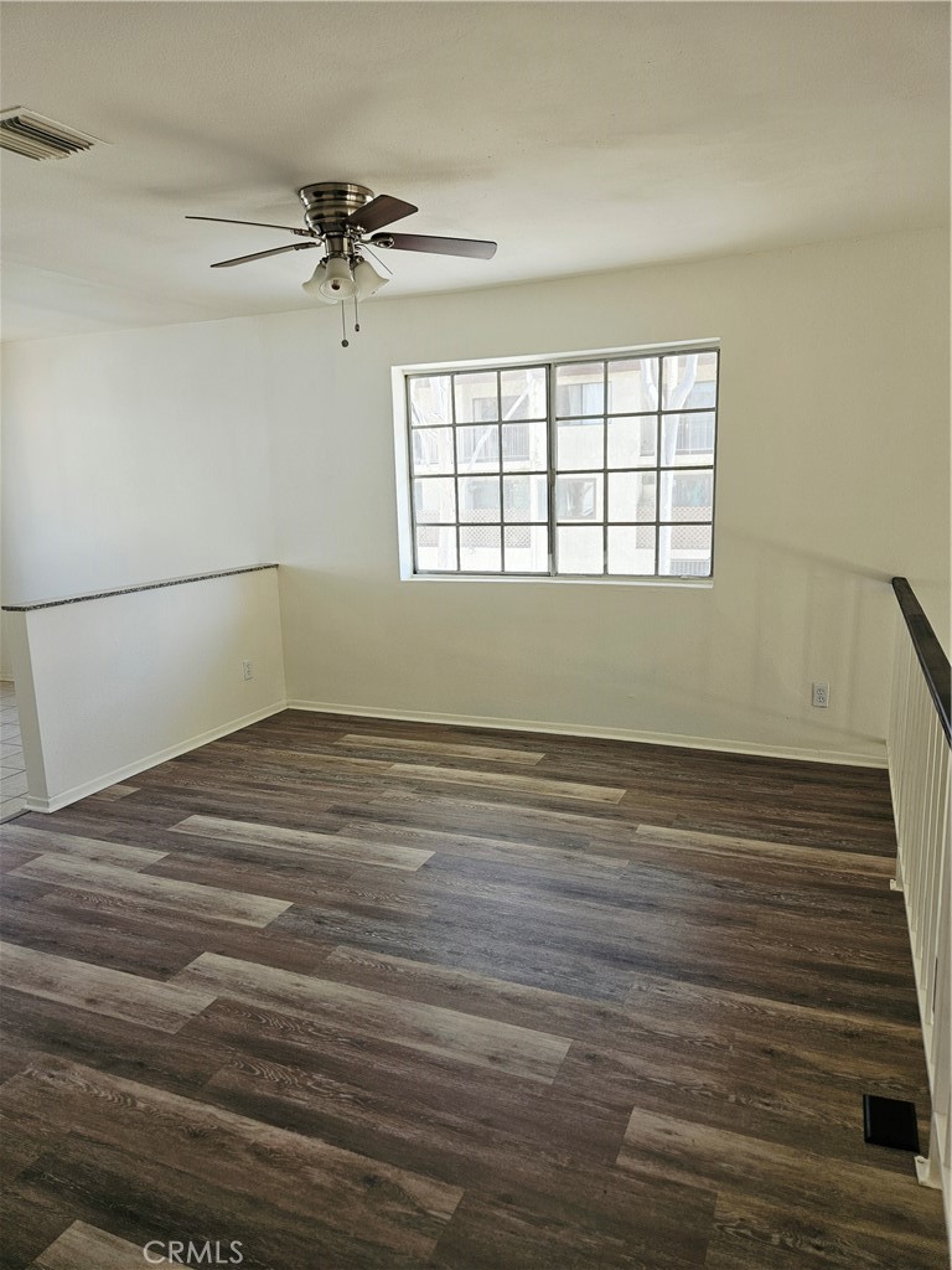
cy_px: 635
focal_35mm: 23
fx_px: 843
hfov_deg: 58.9
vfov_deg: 73.9
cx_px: 476
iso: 50
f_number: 1.8
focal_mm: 5.4
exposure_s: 1/180
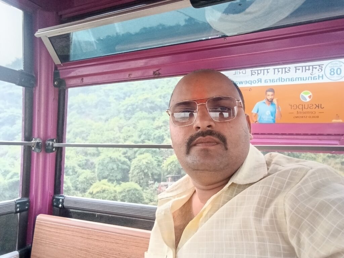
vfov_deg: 53.1
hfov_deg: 67.3
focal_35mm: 26
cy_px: 129
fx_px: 258
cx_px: 172
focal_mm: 2.24
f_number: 2.2
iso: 50
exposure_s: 1/107
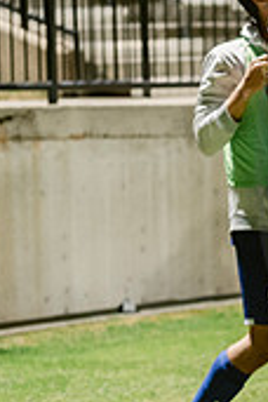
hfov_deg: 5.6
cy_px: 166
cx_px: 672
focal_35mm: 237
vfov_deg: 8.7
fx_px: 2646
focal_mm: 70
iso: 1600
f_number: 2.8
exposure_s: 1/60
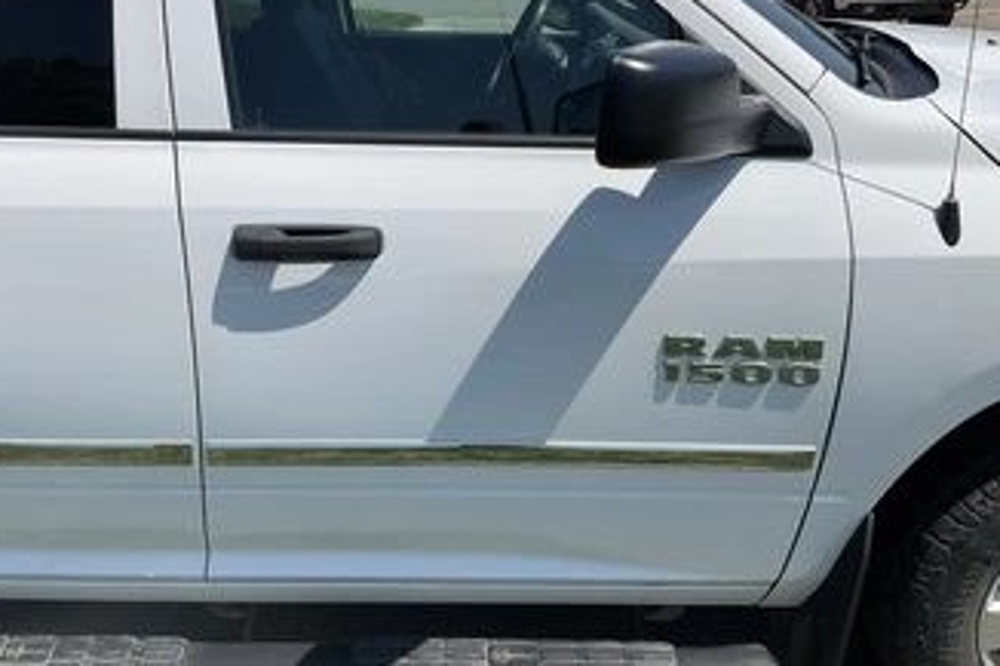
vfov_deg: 35.6
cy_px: 224
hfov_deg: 51.8
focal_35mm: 37
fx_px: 1027
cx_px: 448
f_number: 1.8
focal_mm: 3
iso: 25
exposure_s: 1/3322
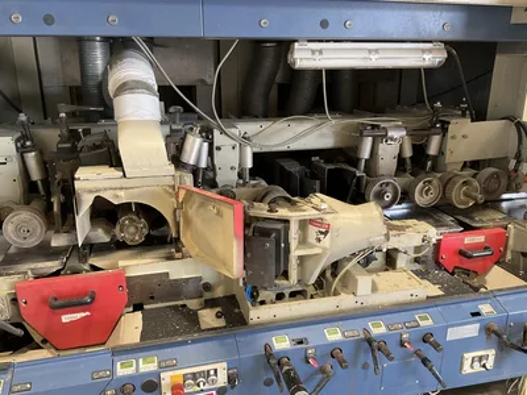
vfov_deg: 48.2
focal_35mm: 29
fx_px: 442
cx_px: 264
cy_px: 198
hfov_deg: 61.7
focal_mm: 3
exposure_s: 1/60
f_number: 1.8
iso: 100
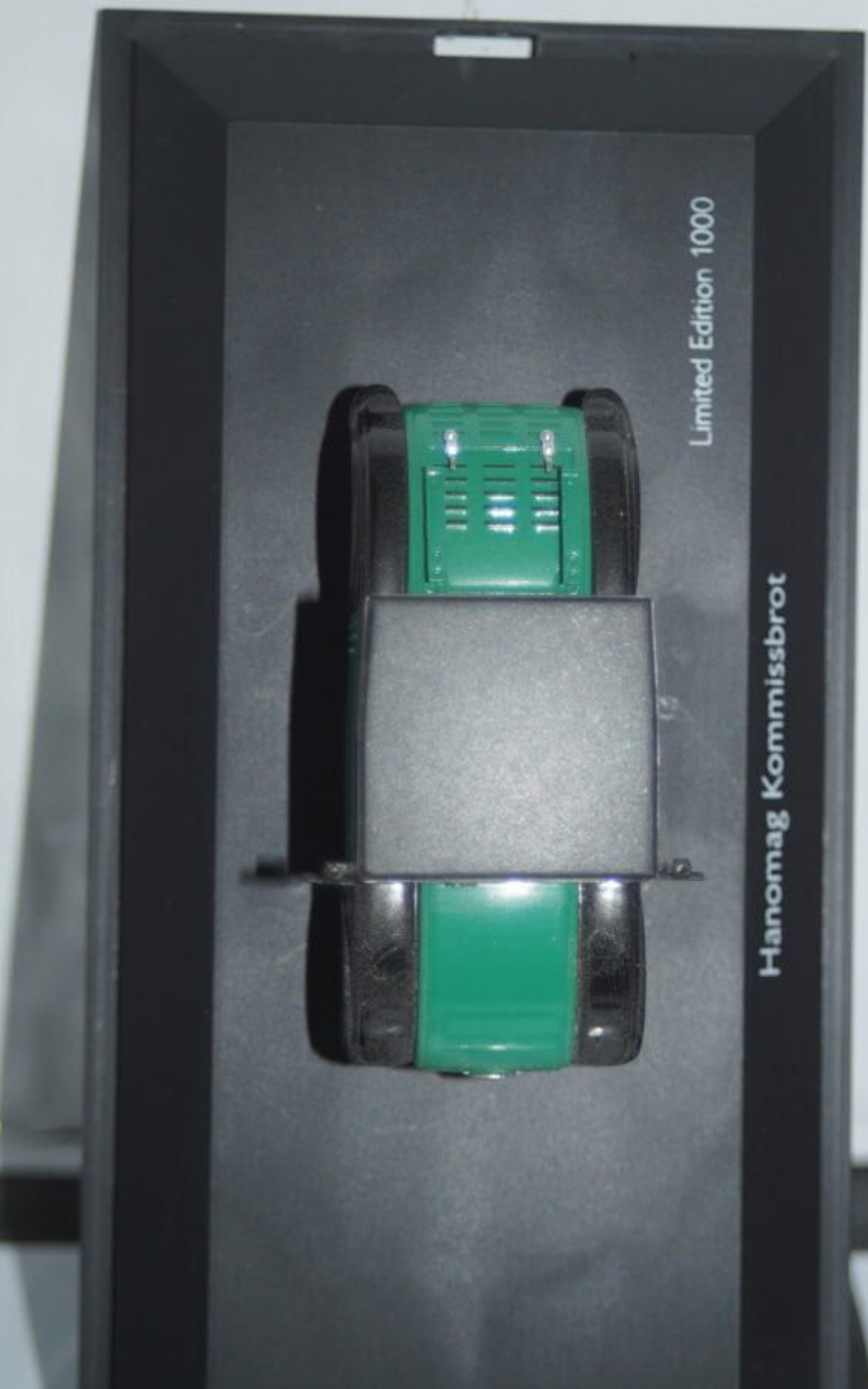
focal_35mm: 92
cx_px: 463
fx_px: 3480
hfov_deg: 14.2
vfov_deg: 22.6
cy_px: 695
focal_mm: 60
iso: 200
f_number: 5.6
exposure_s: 1/60
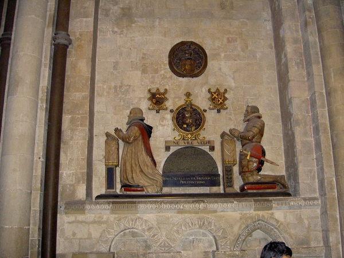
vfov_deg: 36.8
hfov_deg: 47.9
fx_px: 388
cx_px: 172
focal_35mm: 39
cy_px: 129
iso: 200
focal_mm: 8
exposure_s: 1/60
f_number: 2.8
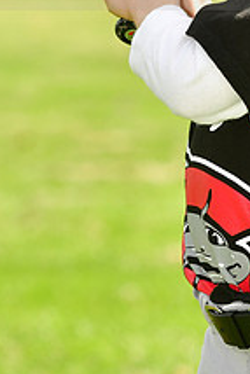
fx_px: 5501
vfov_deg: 3.9
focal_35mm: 529
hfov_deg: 2.6
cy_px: -45
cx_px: 291
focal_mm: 130
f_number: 5
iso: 200
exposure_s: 1/640
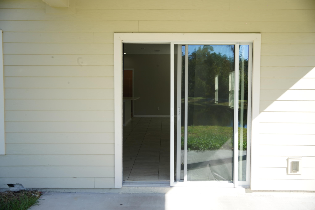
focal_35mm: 35
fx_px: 306
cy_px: 105
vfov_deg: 37.9
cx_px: 158
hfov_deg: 54.4
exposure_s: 1/60
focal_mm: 35
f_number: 13
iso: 250
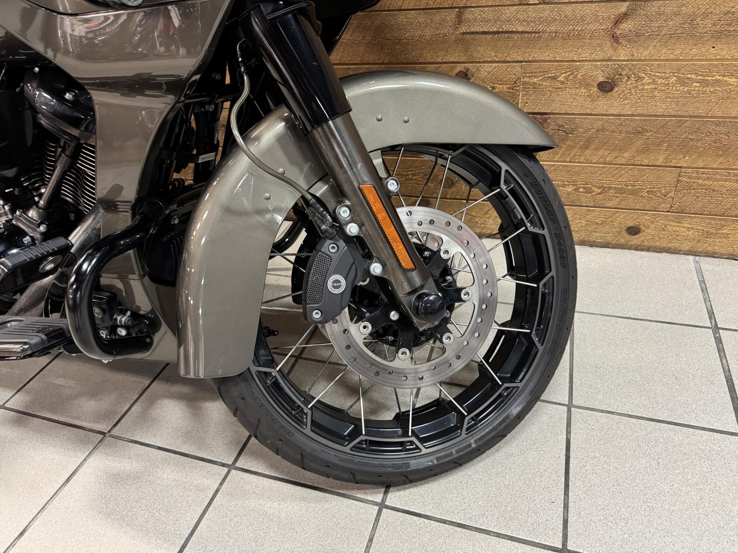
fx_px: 512
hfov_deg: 71.6
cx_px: 369
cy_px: 276
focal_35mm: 24
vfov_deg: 56.8
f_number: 1.78
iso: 500
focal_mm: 6.76
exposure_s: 1/60
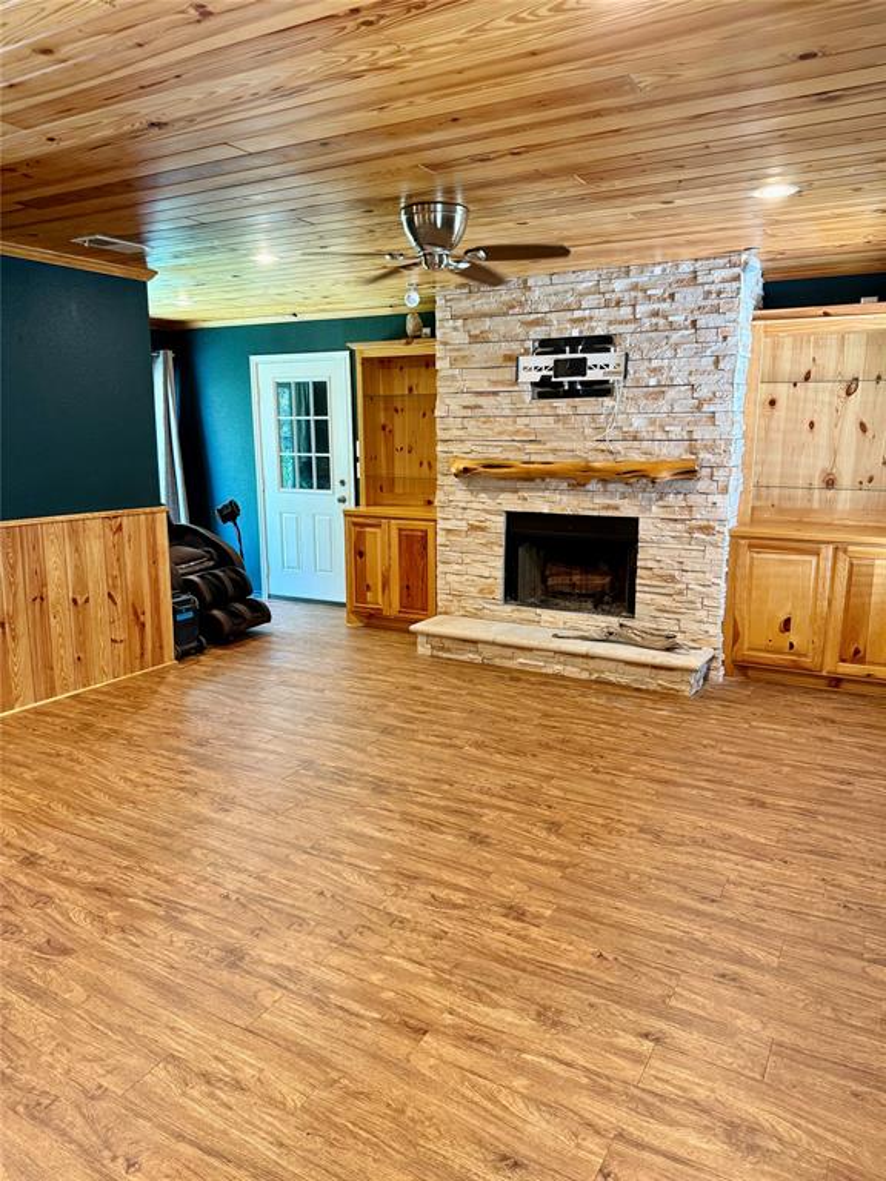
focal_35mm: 24
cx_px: 443
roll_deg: -0.2
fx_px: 819
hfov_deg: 56.8
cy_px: 590
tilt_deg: -9.9
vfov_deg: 71.6
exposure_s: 1/60
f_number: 1.78
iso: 320
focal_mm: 6.76
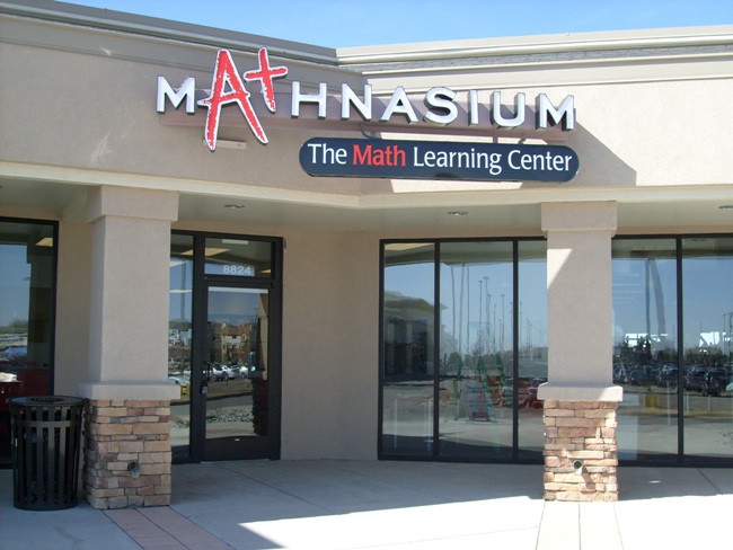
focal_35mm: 43
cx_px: 366
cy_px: 275
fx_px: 911
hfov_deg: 43.8
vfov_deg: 33.6
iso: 80
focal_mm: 7.2
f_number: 3
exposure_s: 1/750
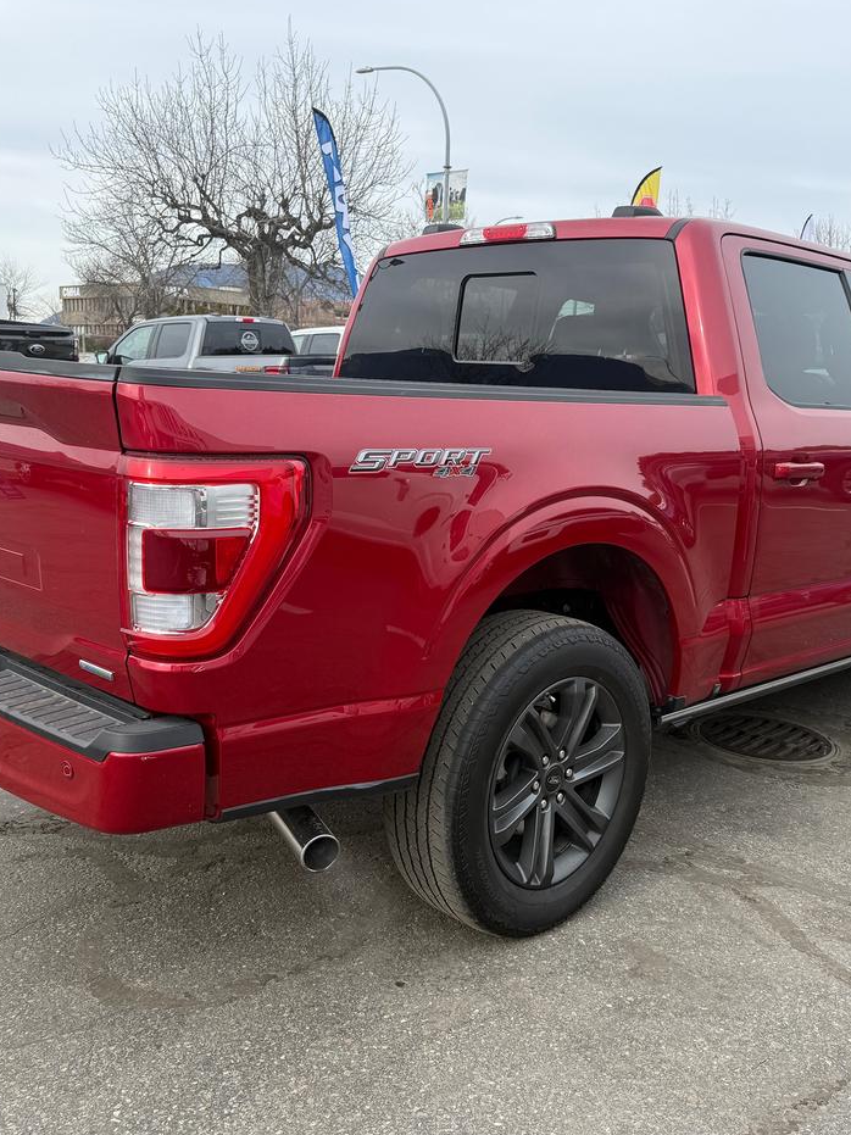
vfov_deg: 55.4
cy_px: 569
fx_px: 1082
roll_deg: -1.1
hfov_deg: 42.9
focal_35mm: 33
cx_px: 450
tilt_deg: -9.0
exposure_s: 1/1271
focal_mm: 6.76
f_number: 1.78
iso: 80
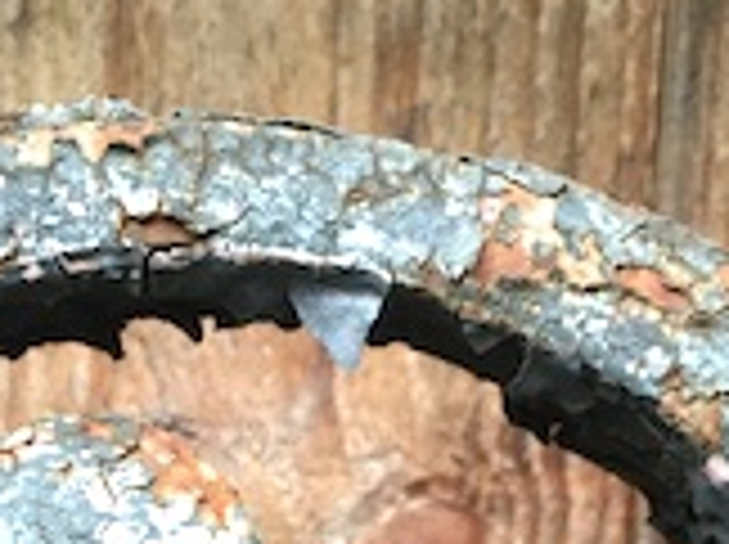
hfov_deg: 21.6
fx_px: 1914
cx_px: 322
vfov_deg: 15.0
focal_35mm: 91
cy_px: 809
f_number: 2.2
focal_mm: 4.15
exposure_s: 1/33
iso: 125
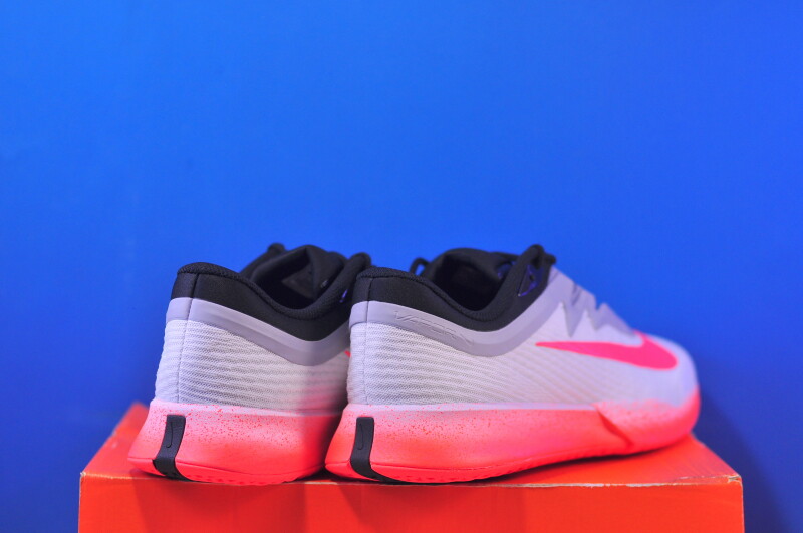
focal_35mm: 75
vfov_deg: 18.1
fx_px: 1671
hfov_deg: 27.0
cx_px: 402
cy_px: 266
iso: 250
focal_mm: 50
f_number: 2.5
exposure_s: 1/320
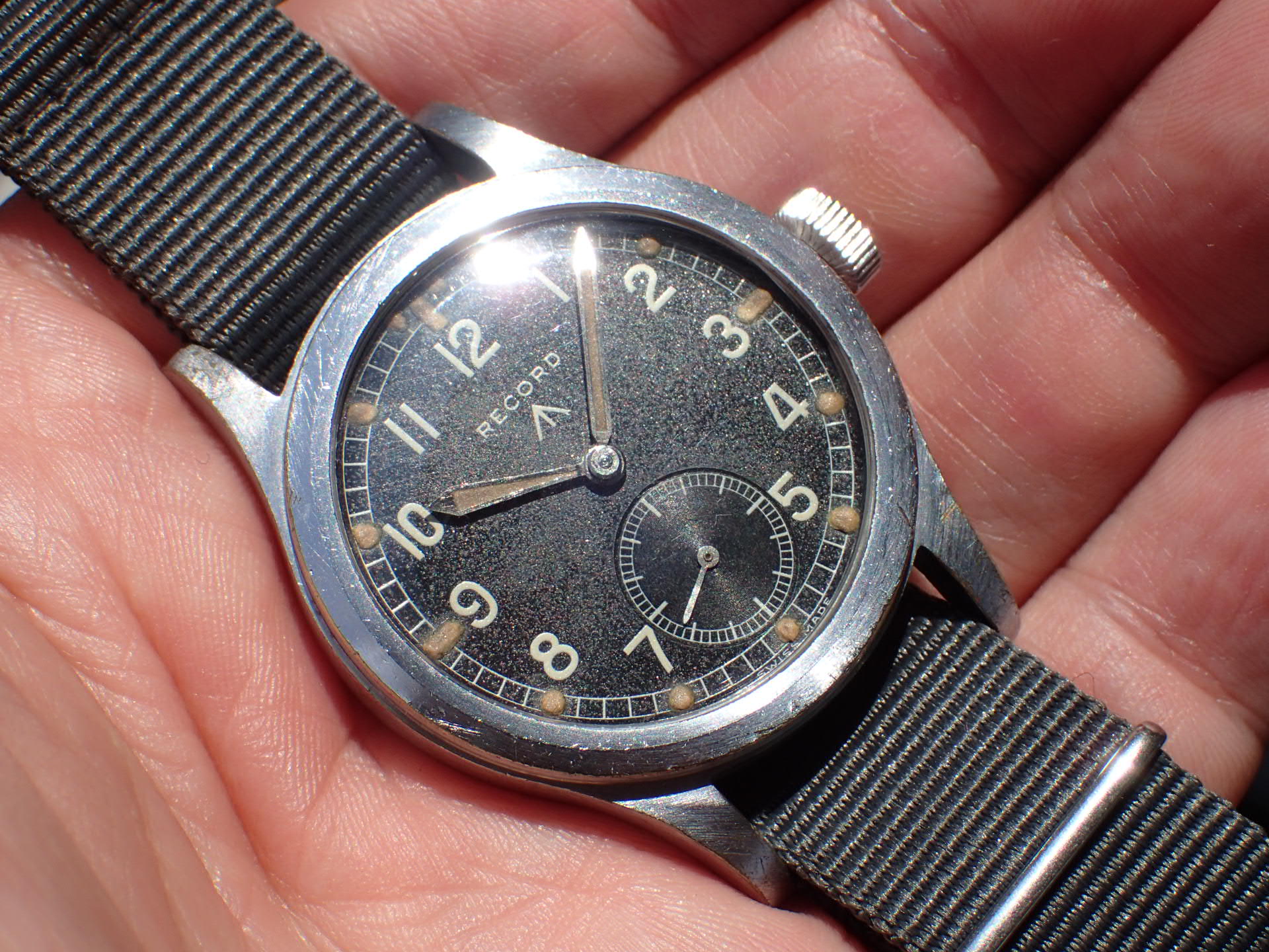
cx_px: 634
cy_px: 476
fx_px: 2713
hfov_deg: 26.3
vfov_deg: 19.9
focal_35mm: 74
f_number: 5.6
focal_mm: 13.47
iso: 100
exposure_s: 1/500
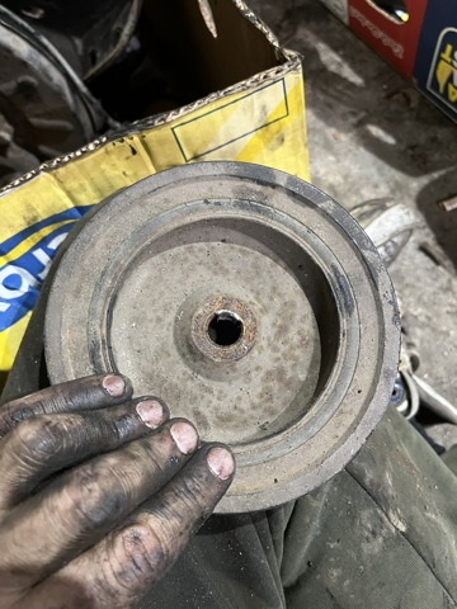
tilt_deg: -65.8
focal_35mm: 26
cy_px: 304
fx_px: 458
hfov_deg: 53.1
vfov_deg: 67.3
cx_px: 228
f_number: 1.6
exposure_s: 1/33
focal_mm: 5.1
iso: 500
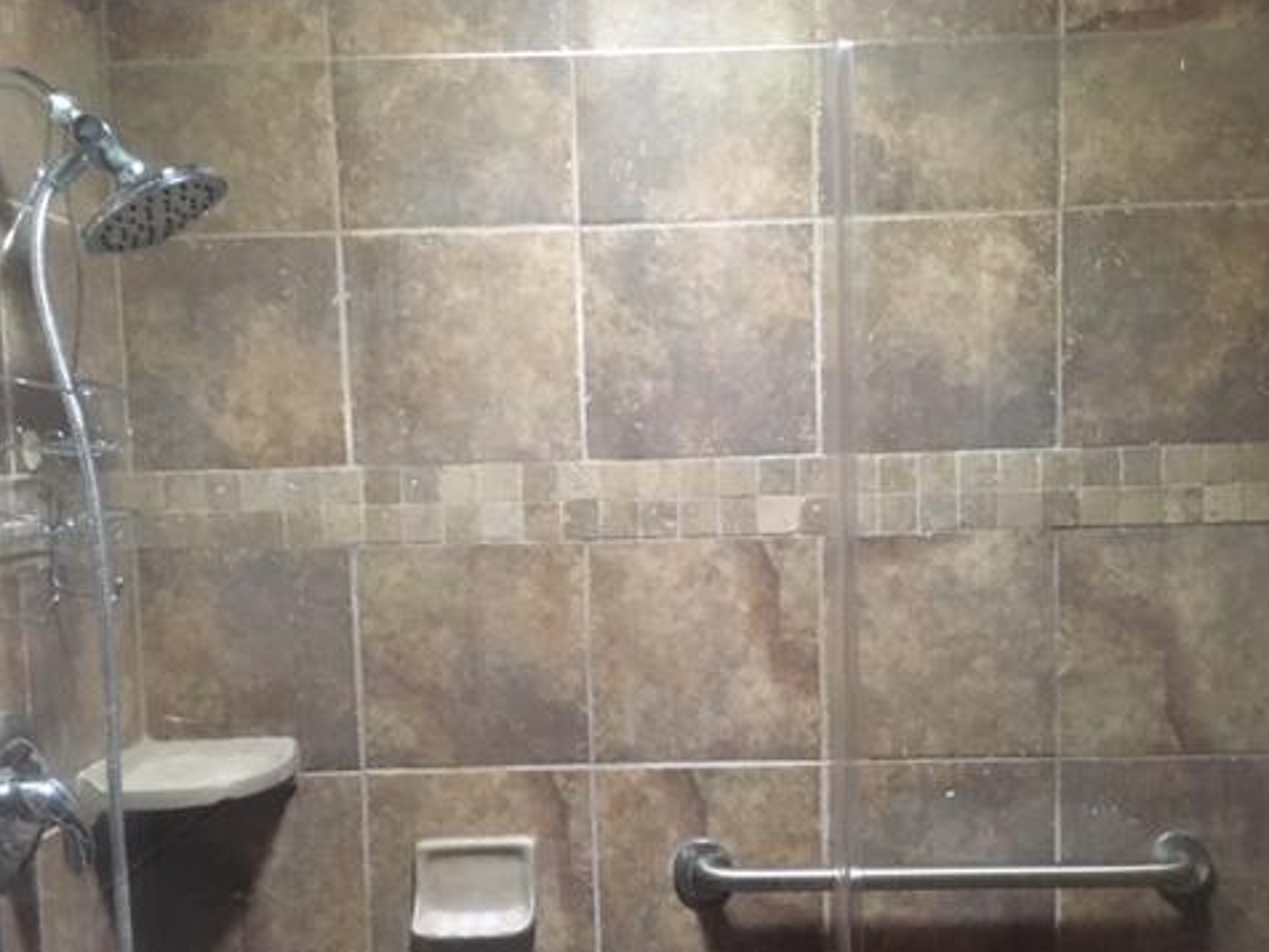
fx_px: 1430
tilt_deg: -3.1
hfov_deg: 47.8
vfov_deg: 36.6
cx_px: 677
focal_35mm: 39
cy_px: 587
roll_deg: +1.4
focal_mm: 4.15
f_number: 2.2
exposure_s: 1/15
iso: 250
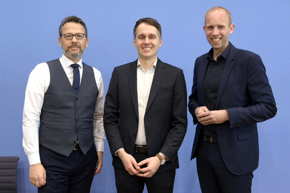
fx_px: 306
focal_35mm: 38
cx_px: 145
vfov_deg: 35.0
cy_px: 96
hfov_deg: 50.7
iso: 4000
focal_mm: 38
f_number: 6.3
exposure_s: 1/320
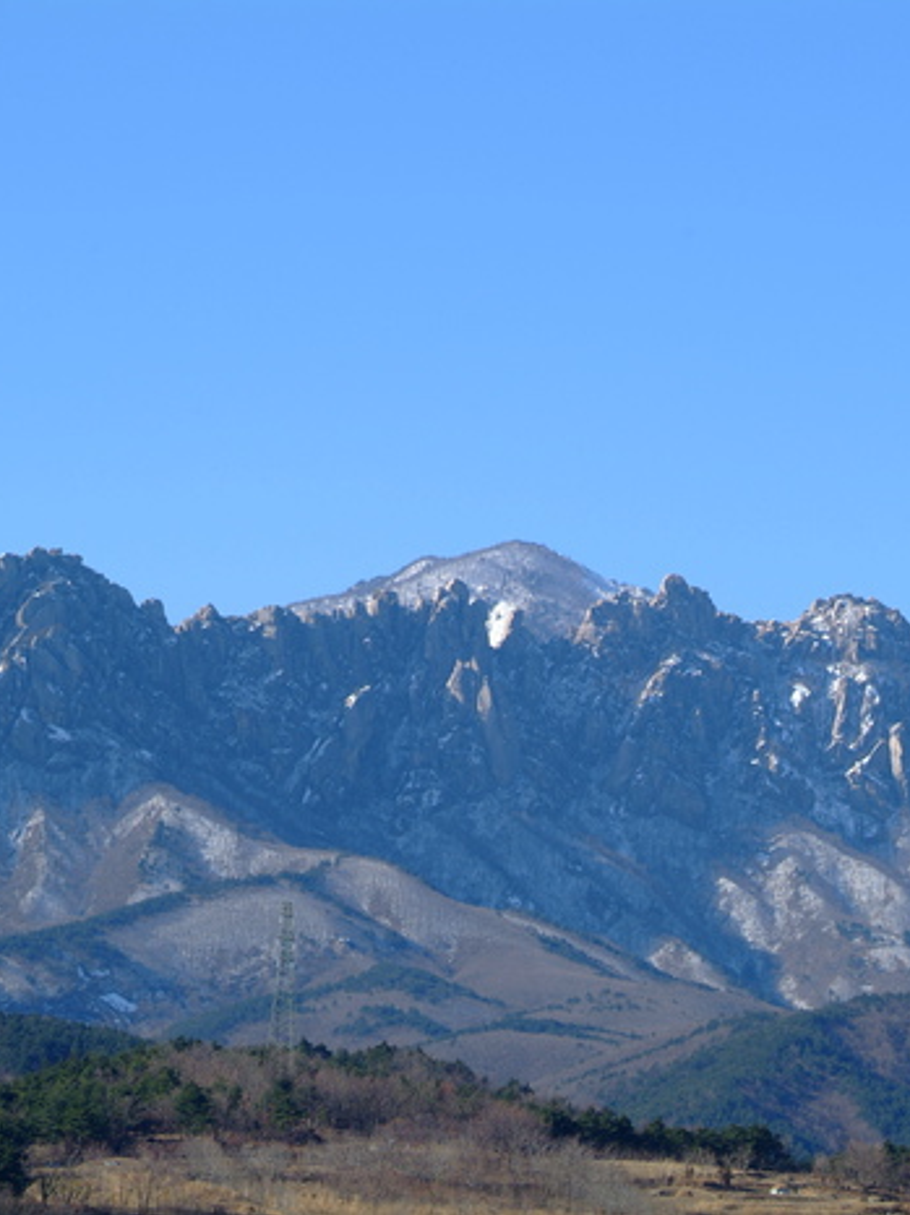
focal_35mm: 156
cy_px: 608
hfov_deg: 9.5
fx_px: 5473
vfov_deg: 12.7
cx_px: 497
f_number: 6.7
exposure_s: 1/180
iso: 100
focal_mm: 72
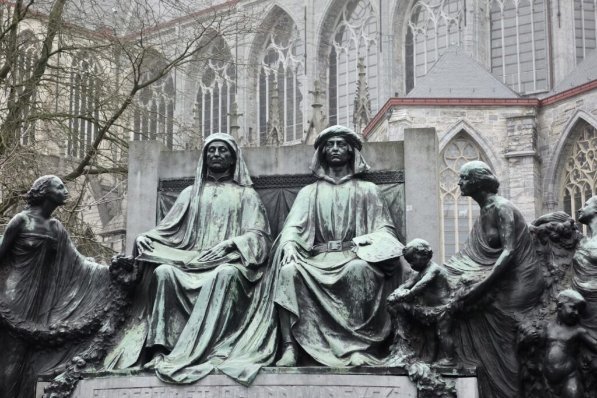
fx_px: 1294
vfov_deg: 17.5
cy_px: 199
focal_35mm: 78
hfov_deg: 26.0
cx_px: 298
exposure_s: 1/80
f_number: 4.5
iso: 200
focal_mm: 29.15
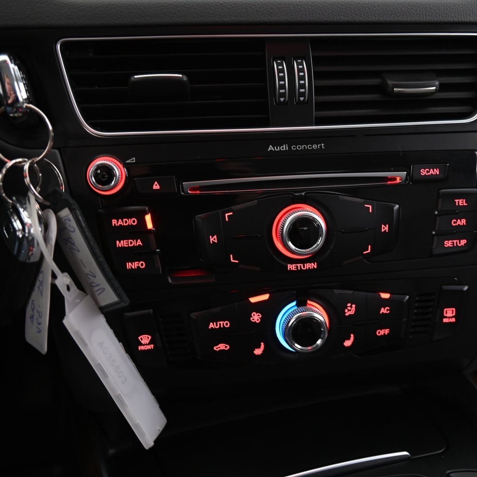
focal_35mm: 40
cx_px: 261
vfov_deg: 41.9
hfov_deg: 41.8
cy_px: 236
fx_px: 624
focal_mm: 31
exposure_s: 1/6
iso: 1000
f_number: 4
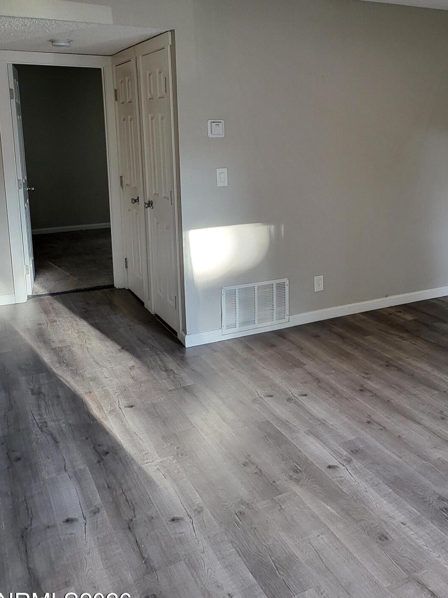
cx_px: 294
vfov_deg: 53.3
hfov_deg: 41.3
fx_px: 587
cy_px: 217
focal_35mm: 34
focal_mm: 5
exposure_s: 1/60
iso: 250
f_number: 1.8
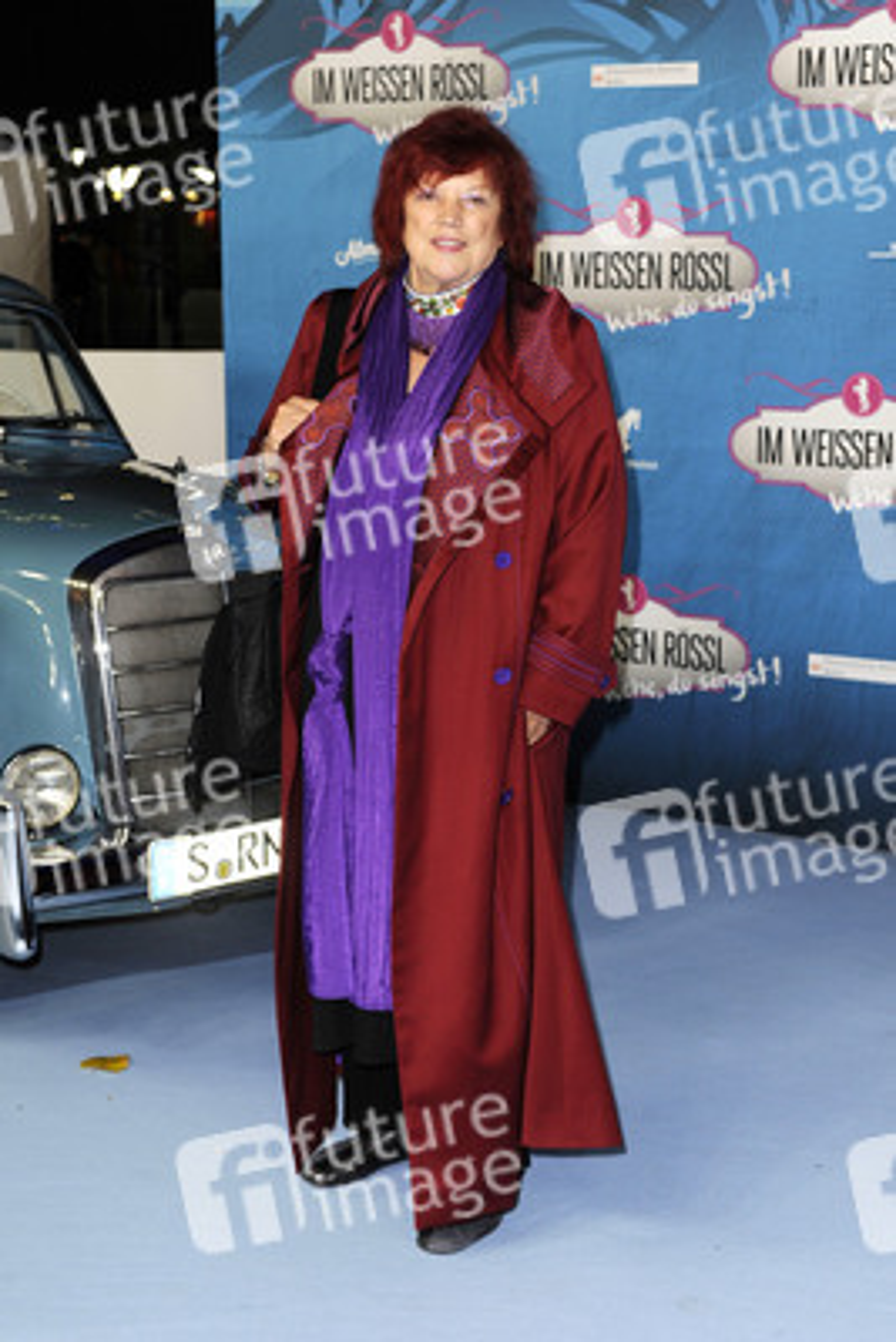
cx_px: 448
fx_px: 2163
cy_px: 671
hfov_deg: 23.4
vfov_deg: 34.5
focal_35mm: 58
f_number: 5
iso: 1000
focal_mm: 58
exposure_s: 1/200
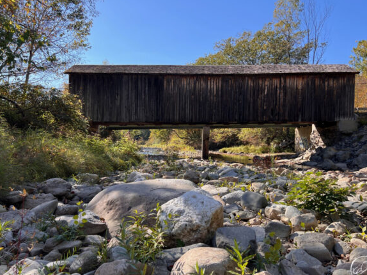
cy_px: 141
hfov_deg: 61.6
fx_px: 307
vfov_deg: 48.2
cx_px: 201
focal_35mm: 29
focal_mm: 5.7
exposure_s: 1/1449
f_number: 1.5
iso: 50
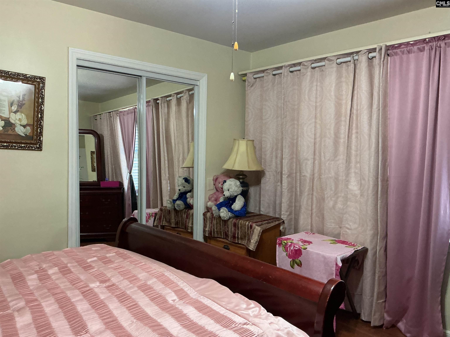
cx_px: 225
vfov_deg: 48.2
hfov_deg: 61.7
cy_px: 168
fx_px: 377
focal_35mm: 29
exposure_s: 1/60
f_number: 1.8
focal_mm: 3
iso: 200
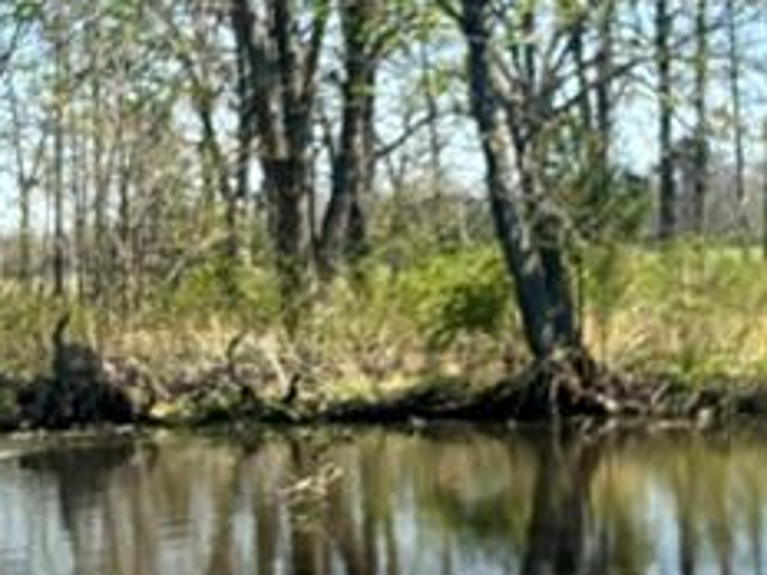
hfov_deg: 17.1
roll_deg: +2.8
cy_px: 202
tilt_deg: +2.1
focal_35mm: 115
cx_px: 334
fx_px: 2548
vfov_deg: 12.9
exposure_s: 1/1190
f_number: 1.6
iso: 50
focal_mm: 5.96
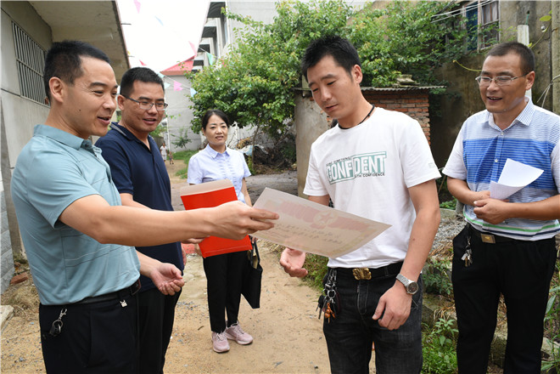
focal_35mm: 27
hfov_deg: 67.4
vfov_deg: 47.9
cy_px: 187
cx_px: 280
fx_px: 420
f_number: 8
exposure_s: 1/250
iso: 800
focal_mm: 18
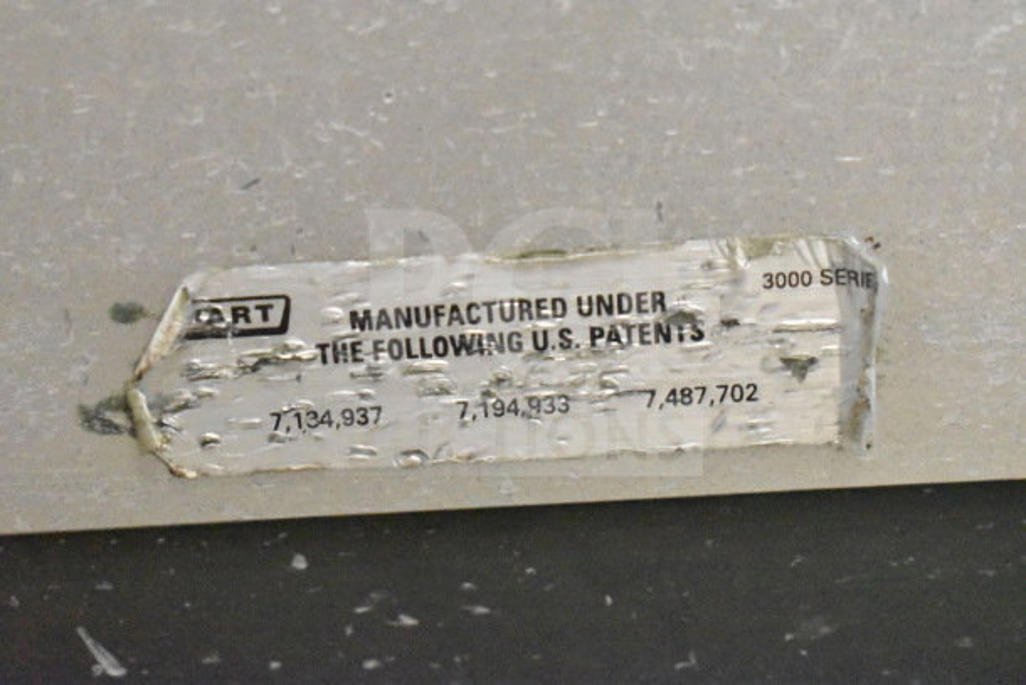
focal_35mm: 72
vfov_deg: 18.9
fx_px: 2052
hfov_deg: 28.1
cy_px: 342
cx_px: 513
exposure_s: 1/80
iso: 22800
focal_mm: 48
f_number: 5.3
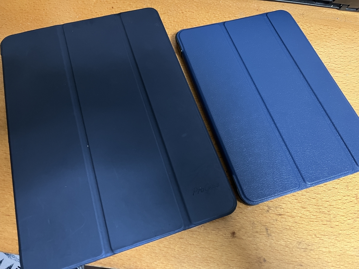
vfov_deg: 53.1
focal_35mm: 26
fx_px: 270
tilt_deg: -66.7
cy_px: 134
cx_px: 180
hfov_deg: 67.3
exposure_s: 1/25
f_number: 1.6
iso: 500
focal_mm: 5.1
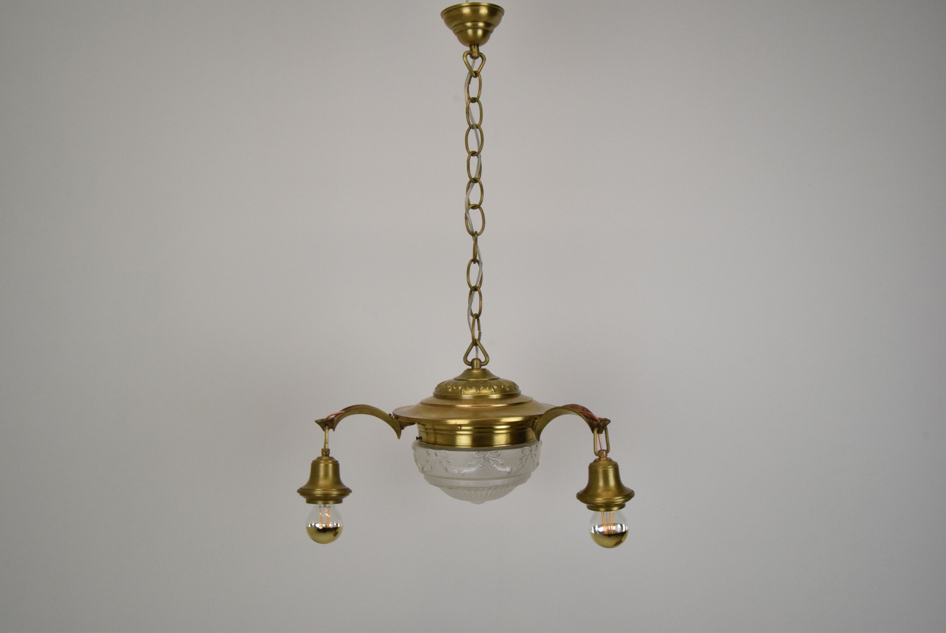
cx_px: 473
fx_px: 789
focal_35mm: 30
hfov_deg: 61.9
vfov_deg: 43.7
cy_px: 316
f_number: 16
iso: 1600
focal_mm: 20
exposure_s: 1/100
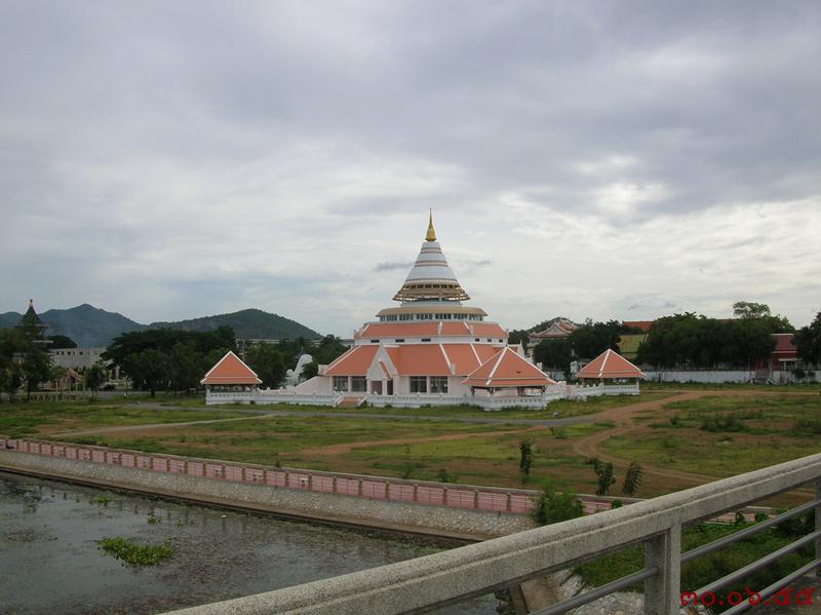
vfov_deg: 40.7
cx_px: 410
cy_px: 308
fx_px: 830
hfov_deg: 52.7
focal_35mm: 35
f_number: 5.6
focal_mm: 5.8
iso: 50
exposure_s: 1/362
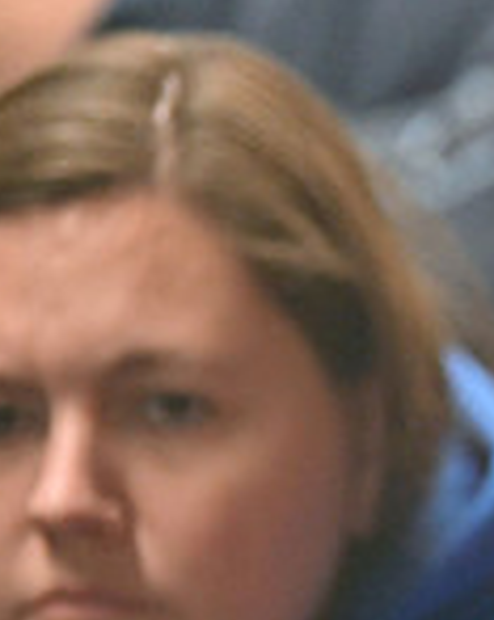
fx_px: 9863
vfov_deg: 3.6
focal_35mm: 538
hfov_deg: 2.8
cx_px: 1191
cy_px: 698
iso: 4000
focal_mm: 145
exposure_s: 1/160
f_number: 2.8
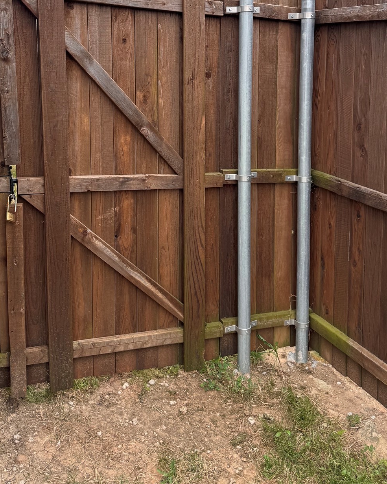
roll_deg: +1.6
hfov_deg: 38.1
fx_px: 558
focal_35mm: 39
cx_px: 162
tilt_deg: -7.5
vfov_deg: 45.2
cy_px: 120
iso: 80
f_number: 1.78
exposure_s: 1/864
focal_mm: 6.76
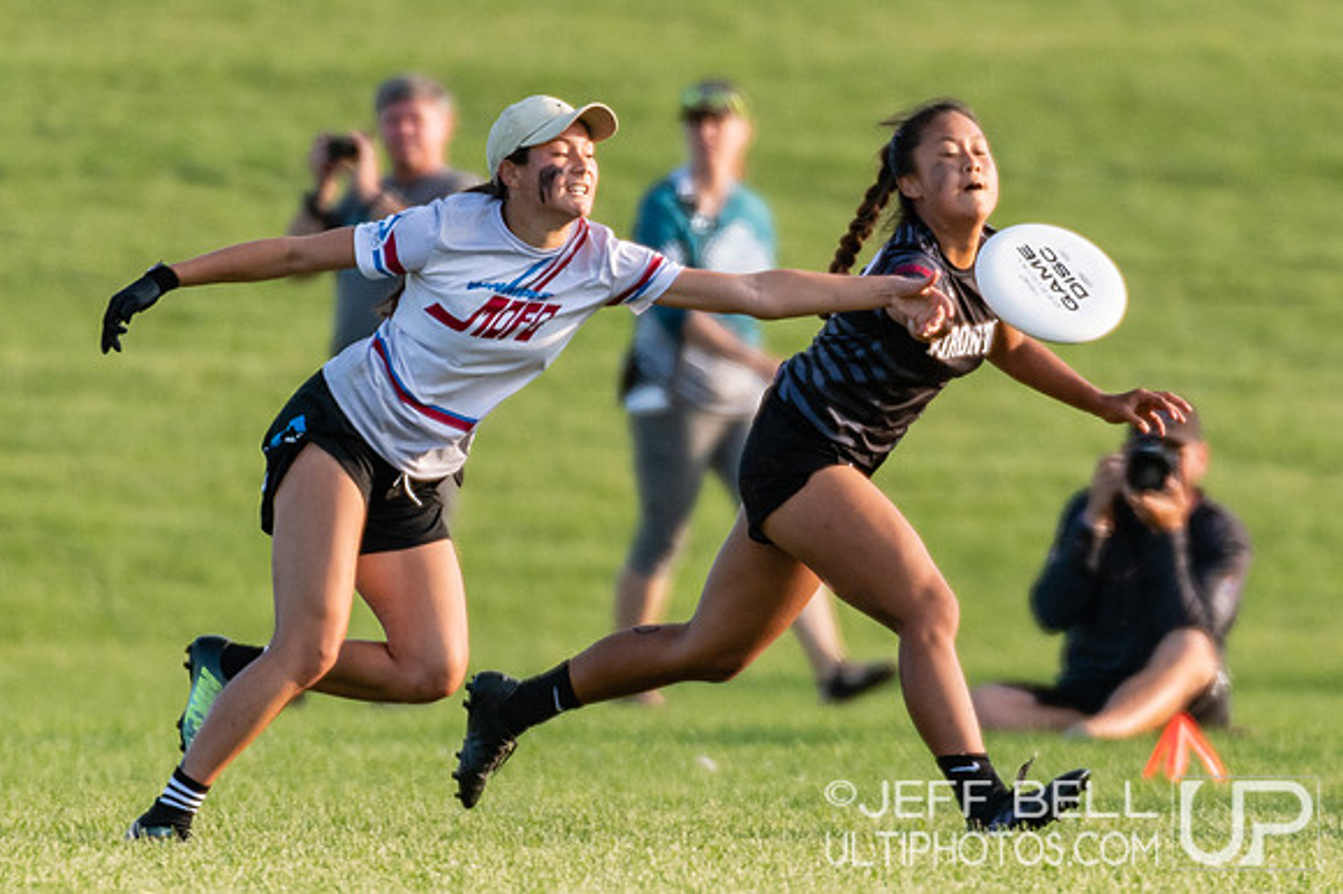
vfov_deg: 1.2
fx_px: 43915
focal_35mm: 1178
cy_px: 312
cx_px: 813
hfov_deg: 1.8
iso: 280
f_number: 4
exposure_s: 1/1000
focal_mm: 400
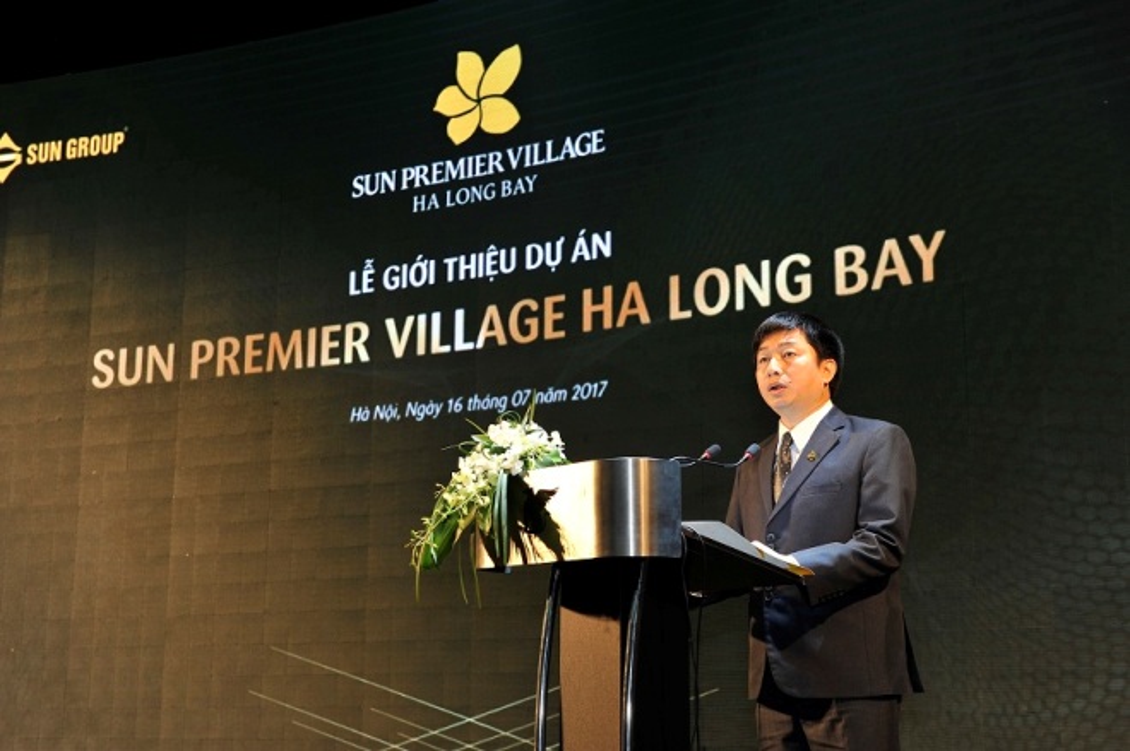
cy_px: 376
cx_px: 565
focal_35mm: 56
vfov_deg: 24.2
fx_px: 1756
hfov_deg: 35.7
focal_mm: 56
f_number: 5.6
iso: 400
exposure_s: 1/80
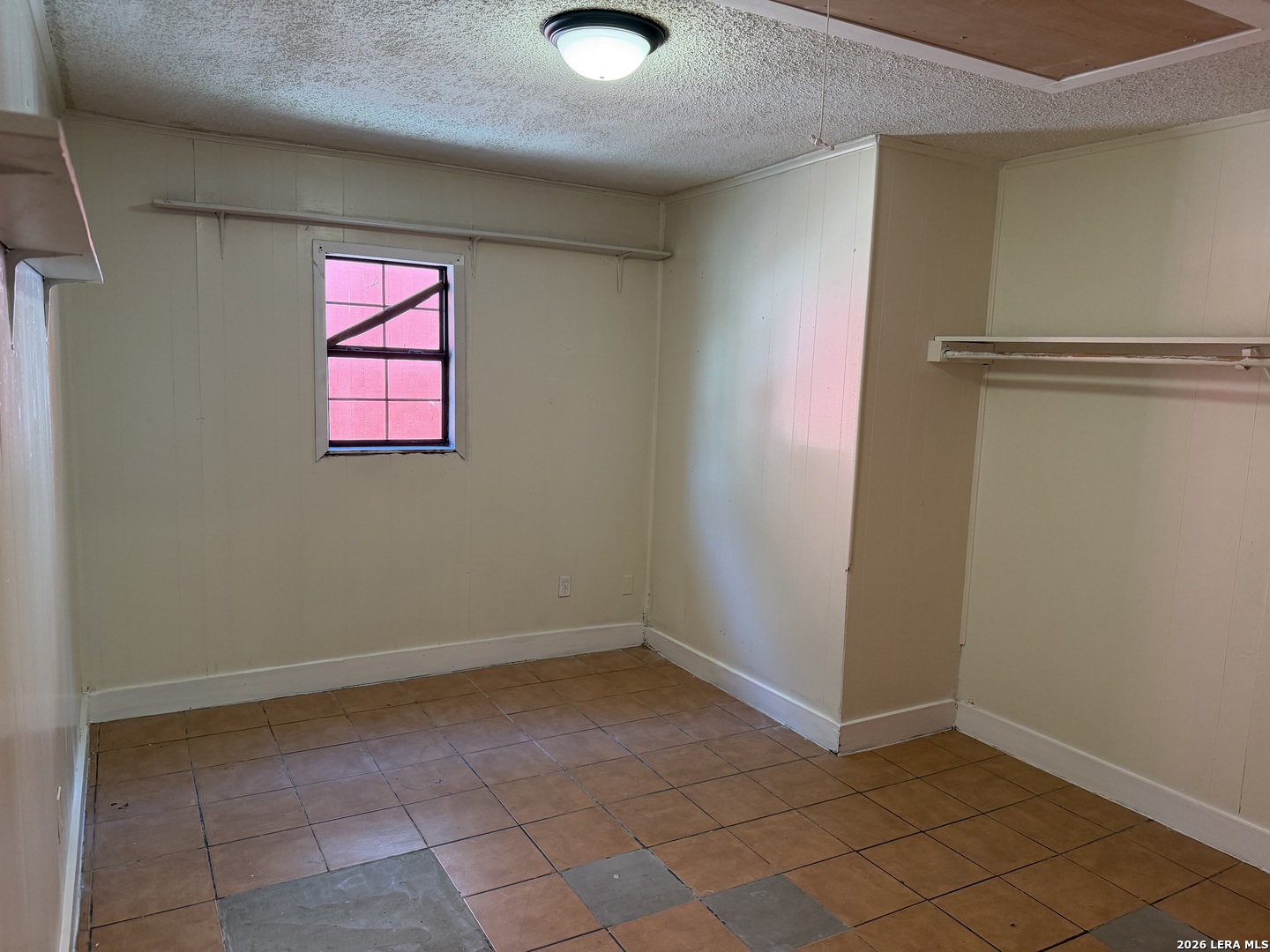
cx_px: 635
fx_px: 881
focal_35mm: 24
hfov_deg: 71.6
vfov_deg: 56.8
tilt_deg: -7.6
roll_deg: -1.8
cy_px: 476
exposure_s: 1/120
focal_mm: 6.76
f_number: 1.78
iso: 320
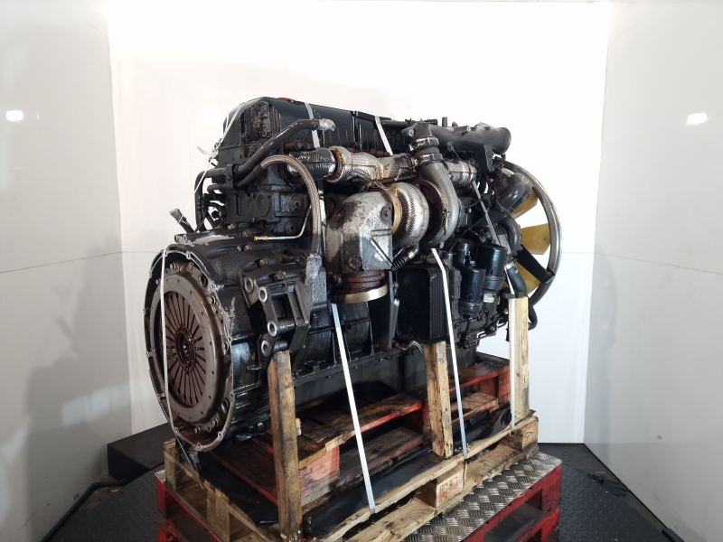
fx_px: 480
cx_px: 362
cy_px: 271
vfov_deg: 58.9
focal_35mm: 23
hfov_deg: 73.9
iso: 100
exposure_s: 1/50
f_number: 1.8
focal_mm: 6.4
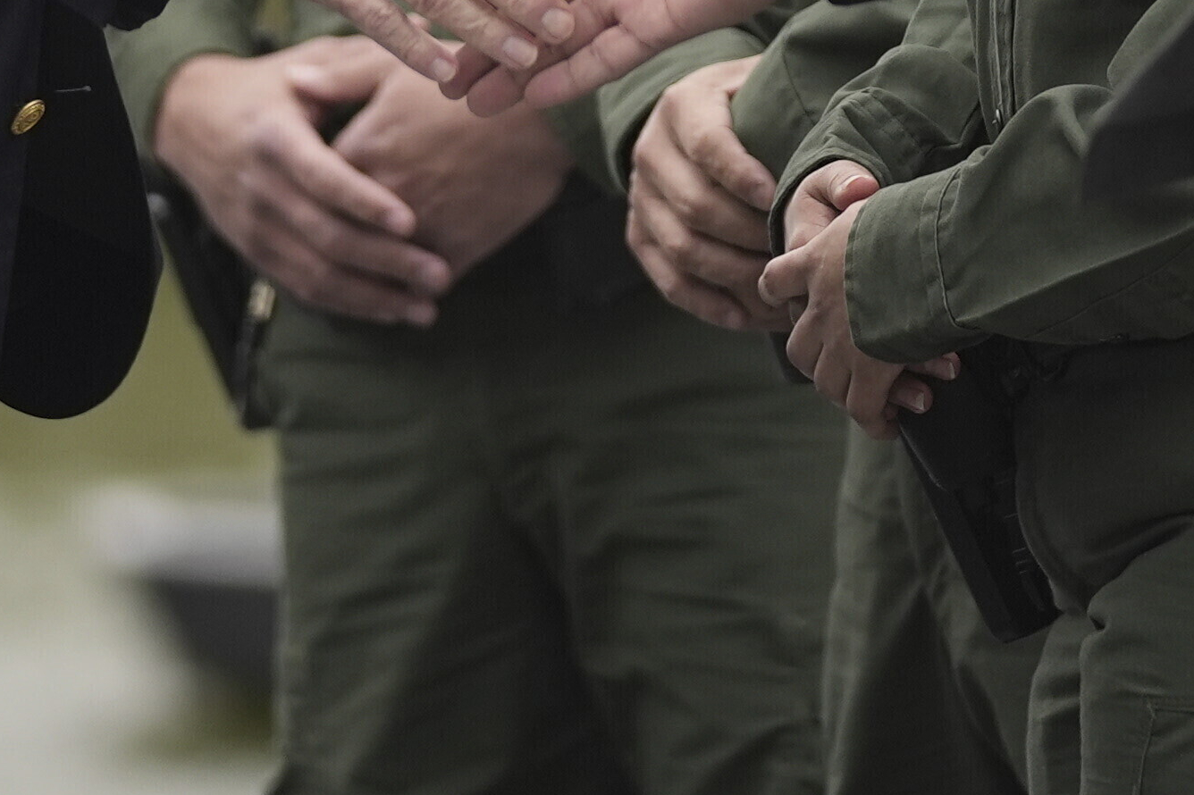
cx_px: 826
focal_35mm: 611
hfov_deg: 3.4
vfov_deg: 2.2
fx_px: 20259
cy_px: -416
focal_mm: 136
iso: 400
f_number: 2.8
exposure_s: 1/2500
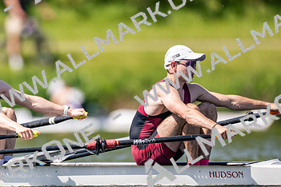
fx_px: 7750
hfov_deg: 2.1
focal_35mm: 993
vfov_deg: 1.4
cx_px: 76
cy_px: 121
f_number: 4
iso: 280
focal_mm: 600
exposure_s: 1/2500
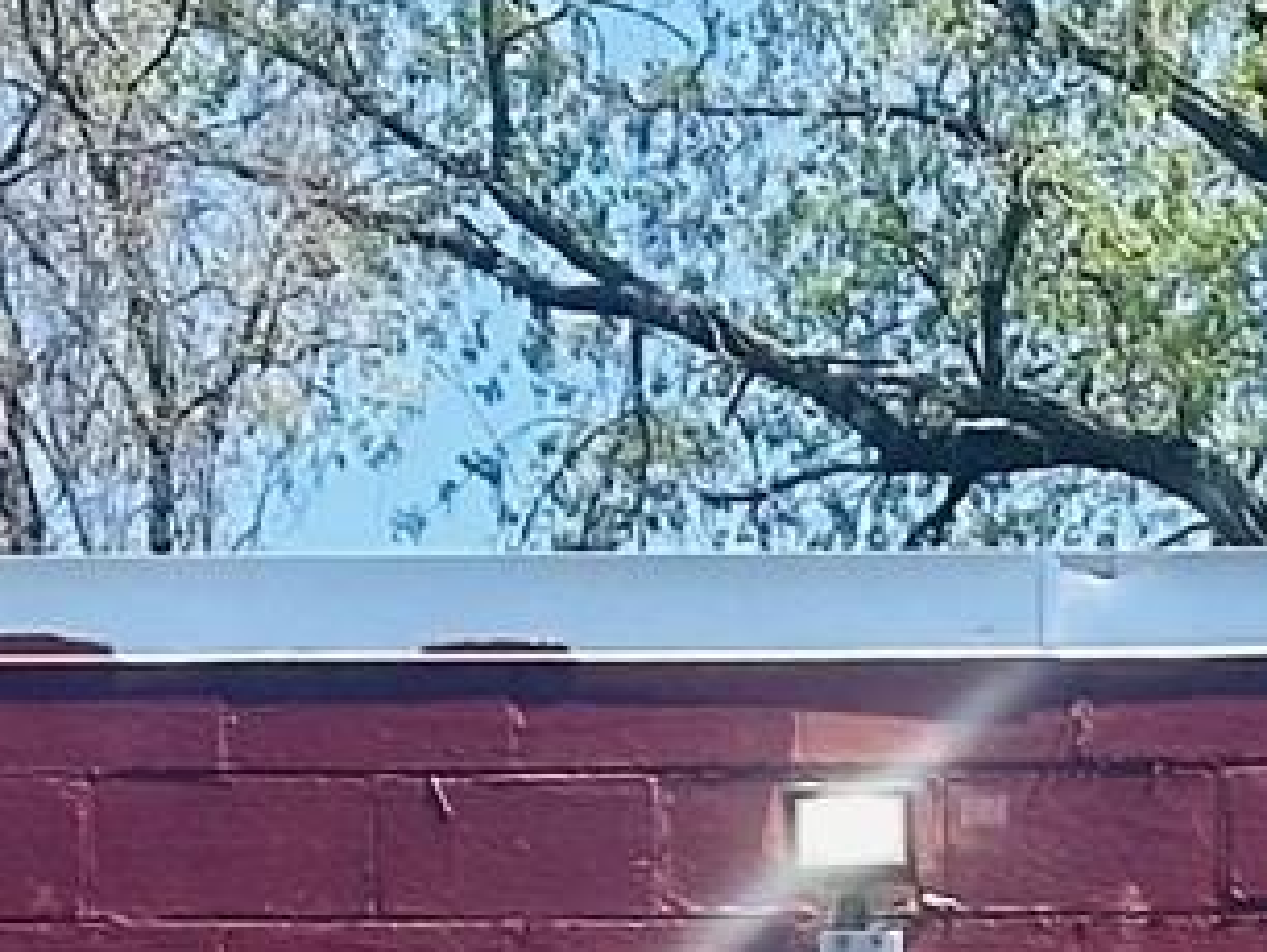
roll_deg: +0.3
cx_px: 1126
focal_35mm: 321
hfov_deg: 6.2
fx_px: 11758
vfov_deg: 4.4
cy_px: 3030
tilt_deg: -0.4
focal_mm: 6.86
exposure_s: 1/1880
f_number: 1.78
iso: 64
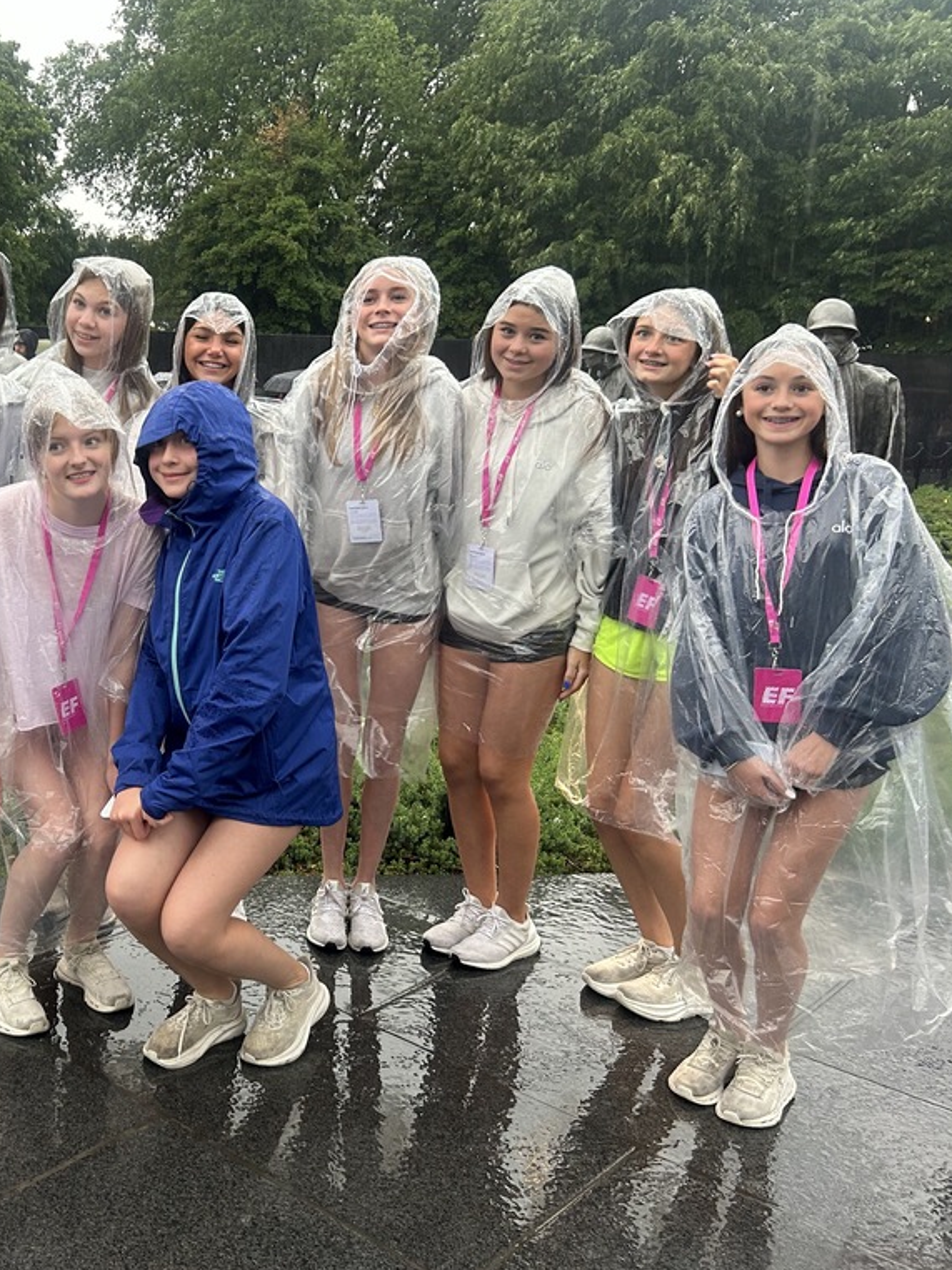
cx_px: 148
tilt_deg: -12.1
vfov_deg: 52.6
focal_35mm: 35
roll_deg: +0.0
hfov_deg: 38.7
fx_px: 1283
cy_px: 636
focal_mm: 5.7
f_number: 1.5
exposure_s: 1/102
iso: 125
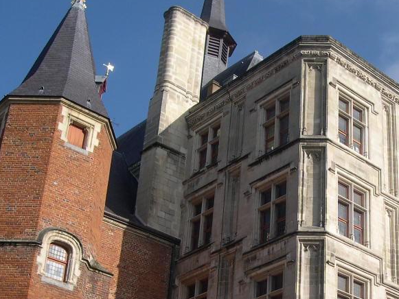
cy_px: 243
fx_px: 772
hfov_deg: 28.5
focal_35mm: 67
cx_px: 302
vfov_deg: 21.6
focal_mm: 8
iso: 100
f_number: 7.6
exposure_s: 1/204
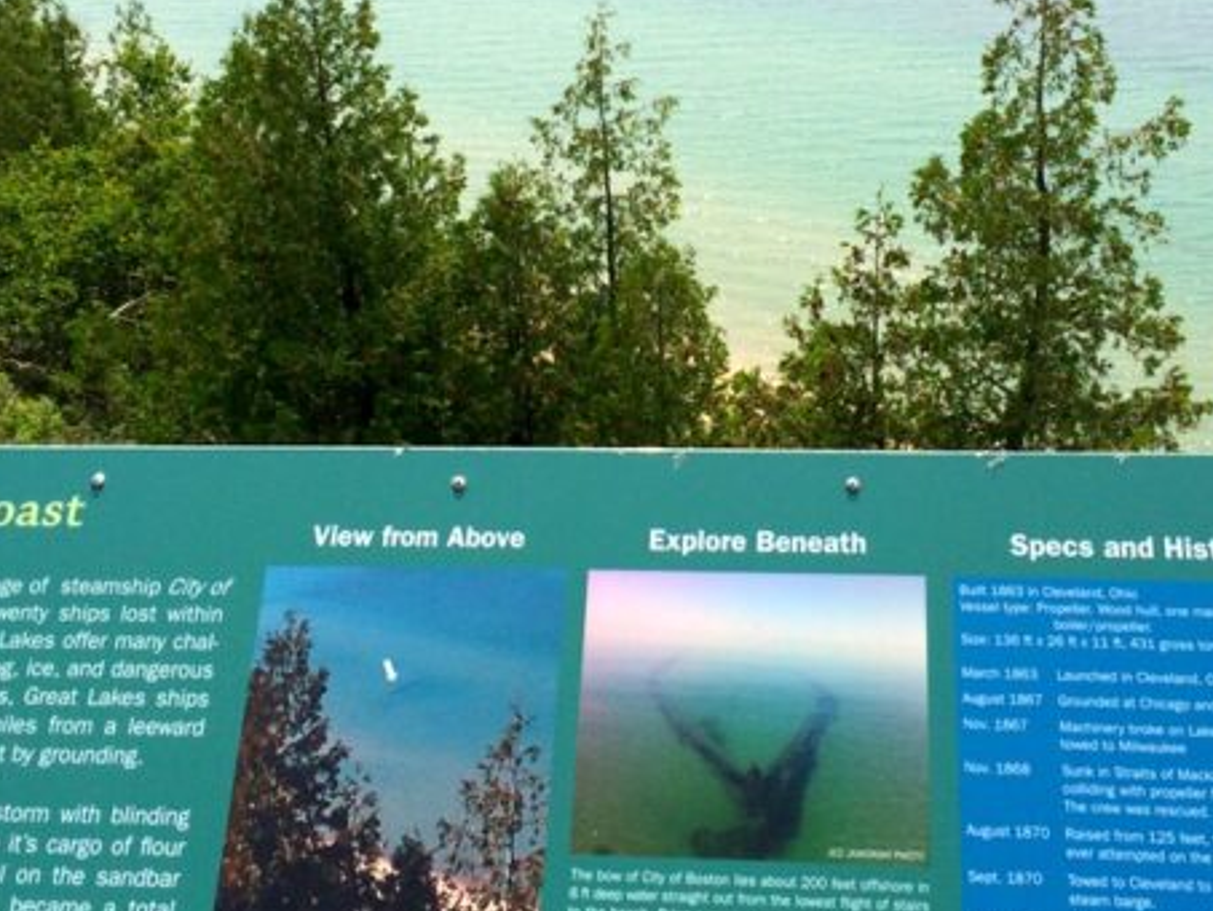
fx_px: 1858
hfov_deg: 36.1
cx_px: 661
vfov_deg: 27.2
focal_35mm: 53
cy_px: 233
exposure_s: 1/3425
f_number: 2.2
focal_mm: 4.12
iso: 40
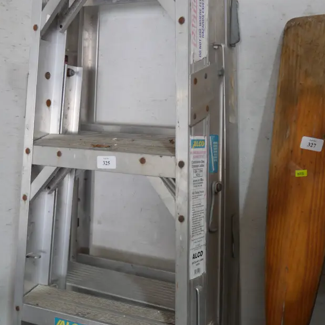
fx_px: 595
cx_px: 156
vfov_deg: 30.2
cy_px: 228
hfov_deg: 30.6
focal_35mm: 56
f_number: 4.1
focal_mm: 19
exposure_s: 1/60
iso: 500
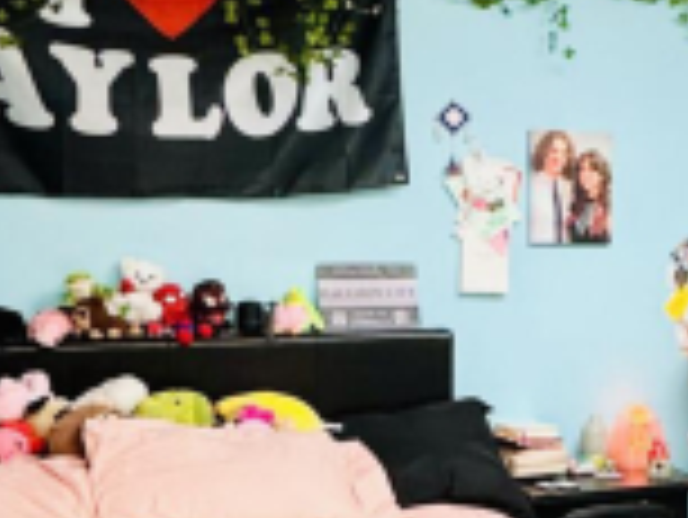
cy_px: 376
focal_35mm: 61
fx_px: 1213
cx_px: 701
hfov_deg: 29.4
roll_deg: +1.5
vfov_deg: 23.9
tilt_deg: -7.8
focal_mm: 2.22
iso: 160
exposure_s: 1/60
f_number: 2.2
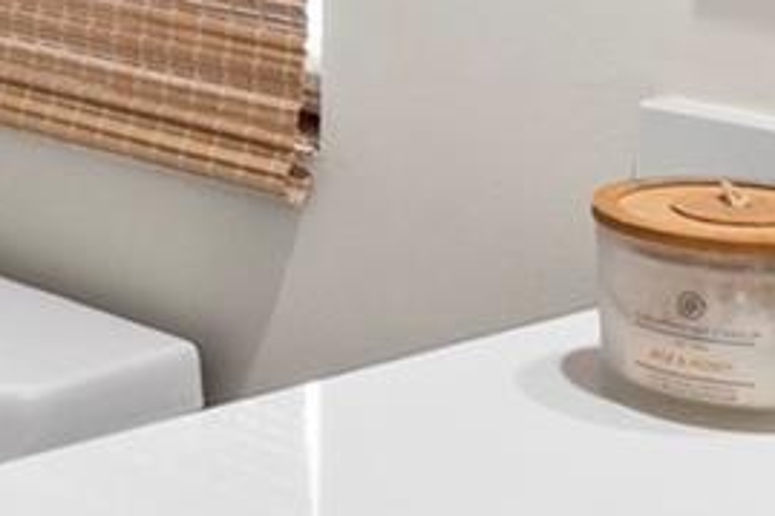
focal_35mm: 122
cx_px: -98
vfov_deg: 10.4
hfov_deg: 16.3
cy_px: -486
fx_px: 2625
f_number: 8
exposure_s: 1/6
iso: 640
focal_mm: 16
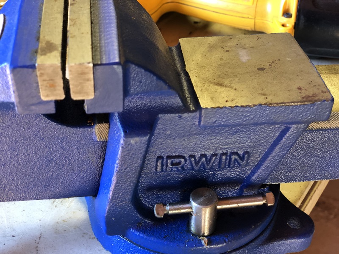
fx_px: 509
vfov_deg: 28.0
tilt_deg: -38.3
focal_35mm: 52
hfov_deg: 36.8
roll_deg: -0.6
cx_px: 170
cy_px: 127
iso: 125
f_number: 2.4
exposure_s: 1/30
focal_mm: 6
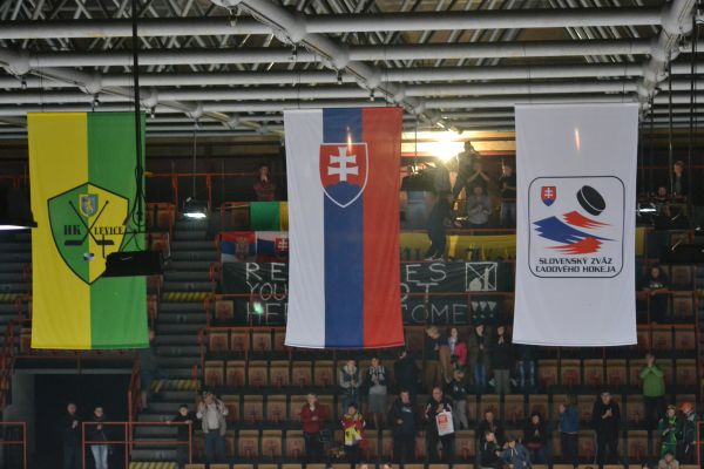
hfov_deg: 19.5
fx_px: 2053
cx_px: 352
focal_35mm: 105
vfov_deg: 13.0
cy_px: 234
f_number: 4.5
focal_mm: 70
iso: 3200
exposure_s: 1/30
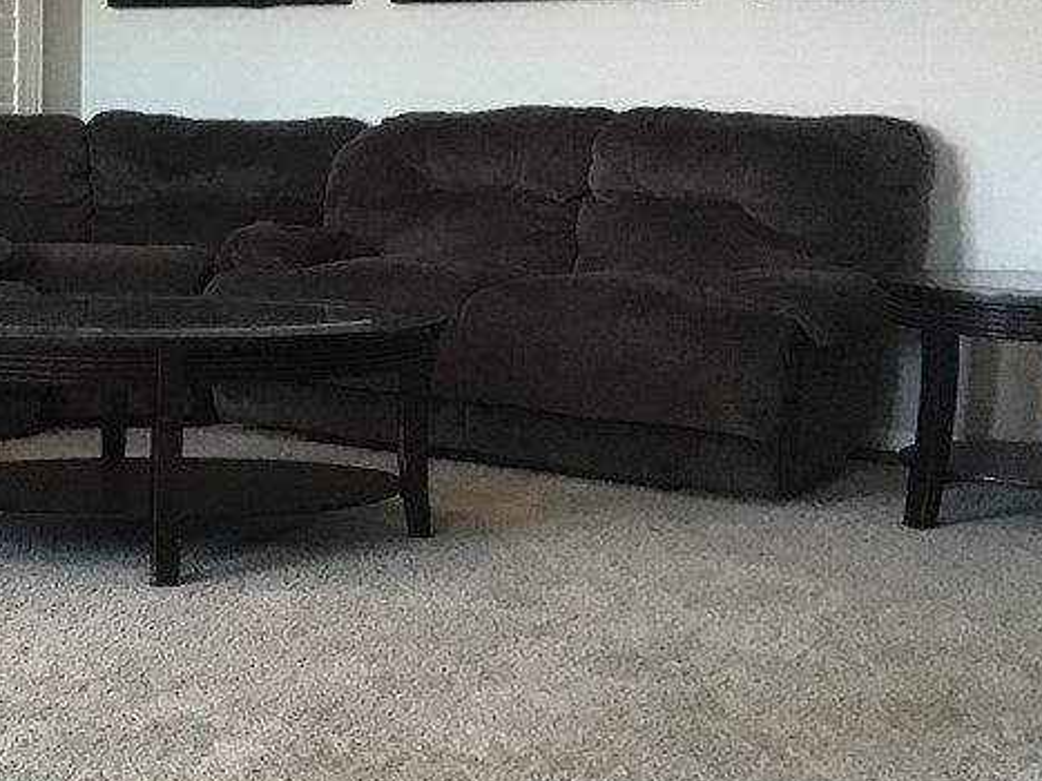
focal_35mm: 68
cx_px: 134
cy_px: 277
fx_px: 2046
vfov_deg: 21.5
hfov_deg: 27.7
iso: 200
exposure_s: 1/30
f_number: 2.4
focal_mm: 3.3
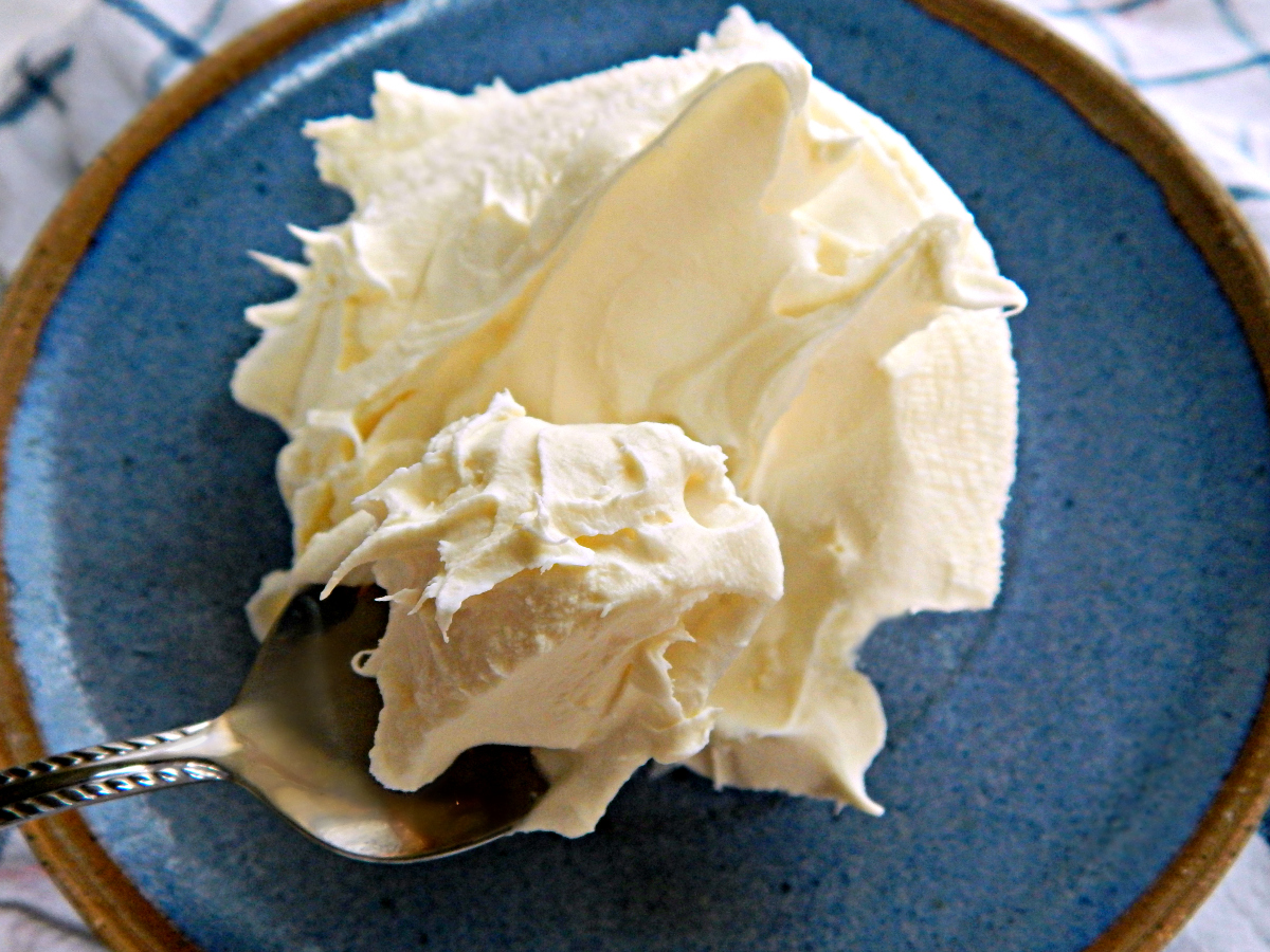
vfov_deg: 45.4
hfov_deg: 58.4
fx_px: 1137
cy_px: 476
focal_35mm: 31
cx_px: 635
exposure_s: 1/160
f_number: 3.2
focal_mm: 5.6
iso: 400
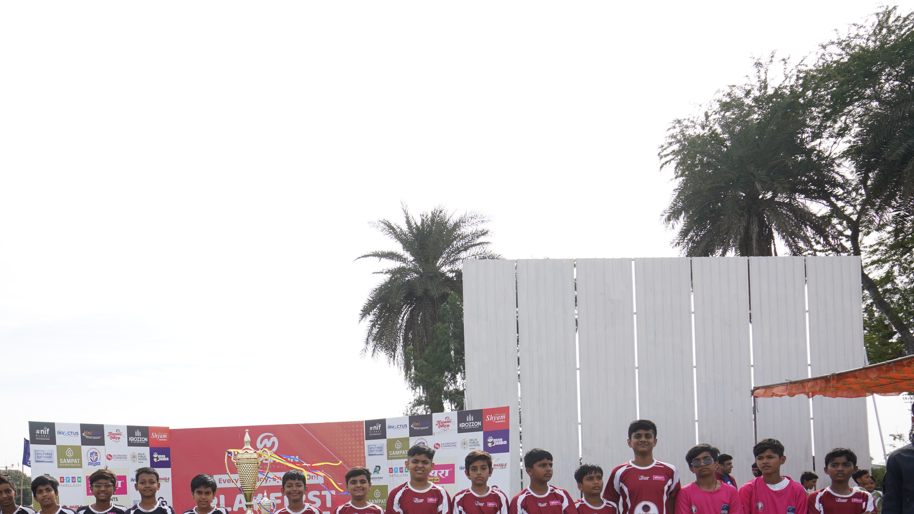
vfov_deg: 32.5
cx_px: 270
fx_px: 824
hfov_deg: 56.1
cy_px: 486
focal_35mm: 34
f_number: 6.3
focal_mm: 19
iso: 100
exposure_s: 1/200
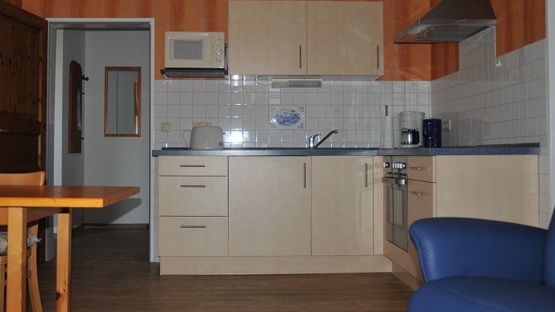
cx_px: 255
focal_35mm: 43
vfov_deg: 27.7
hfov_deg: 47.3
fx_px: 633
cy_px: 127
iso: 200
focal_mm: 24
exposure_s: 1/250
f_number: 3.8
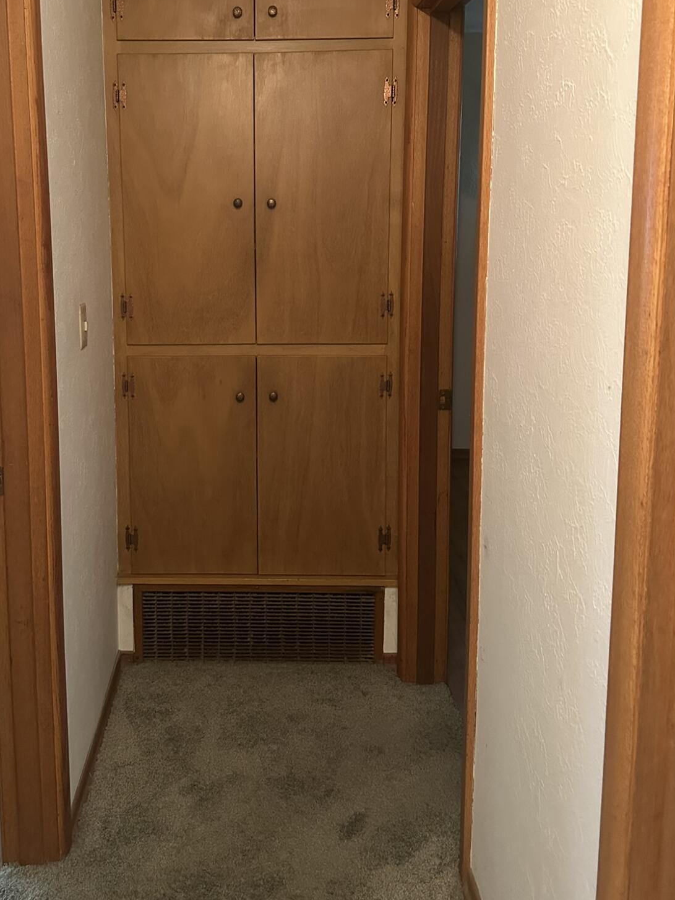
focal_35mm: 33
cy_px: 322
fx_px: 858
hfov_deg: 42.5
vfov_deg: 54.5
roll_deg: -0.3
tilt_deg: -7.7
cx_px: 236
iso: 800
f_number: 1.78
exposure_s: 1/40
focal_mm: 6.86
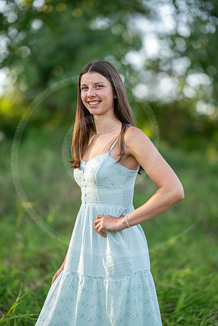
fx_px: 772
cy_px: 163
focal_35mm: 85
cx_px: 109
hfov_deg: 16.1
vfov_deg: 23.9
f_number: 1.4
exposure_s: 1/1250
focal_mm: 85
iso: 200
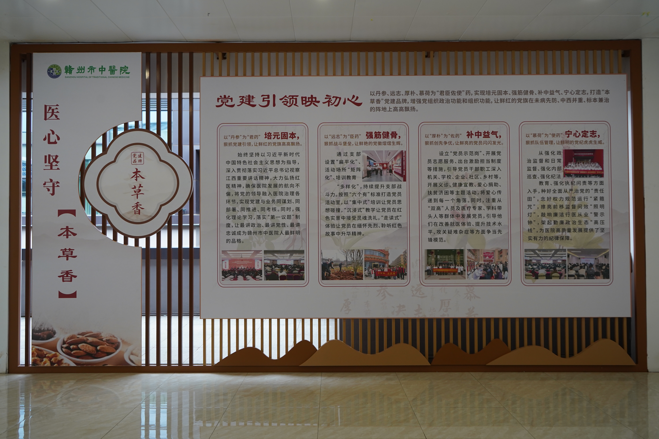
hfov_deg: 58.7
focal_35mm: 32
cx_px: 330
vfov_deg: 41.1
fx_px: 586
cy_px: 220
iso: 1000
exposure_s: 1/100
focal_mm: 32
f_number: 6.3
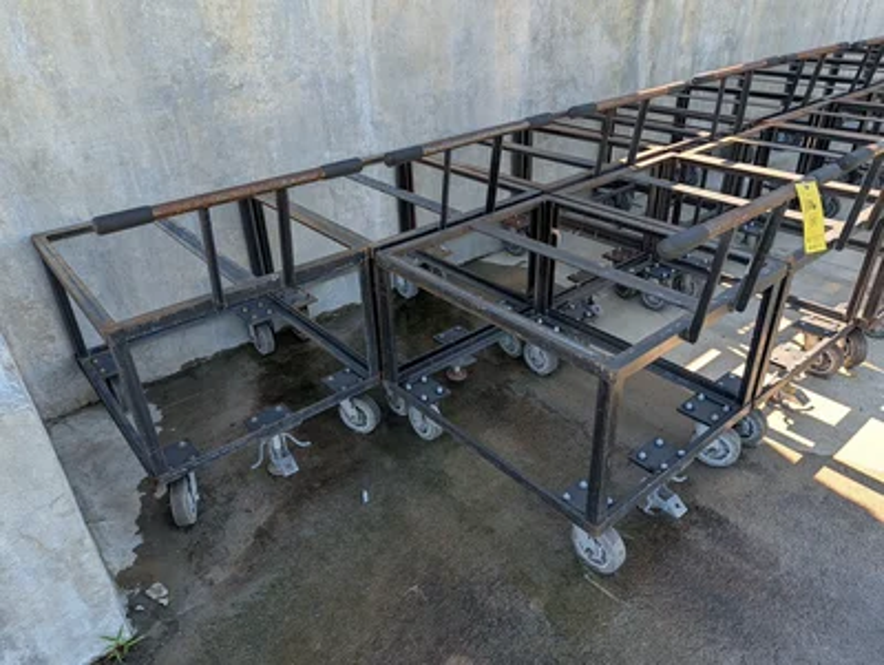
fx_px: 614
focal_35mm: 24
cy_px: 332
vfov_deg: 56.9
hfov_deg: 71.5
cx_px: 442
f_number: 1.68
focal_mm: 6.9
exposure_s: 1/218
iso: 26
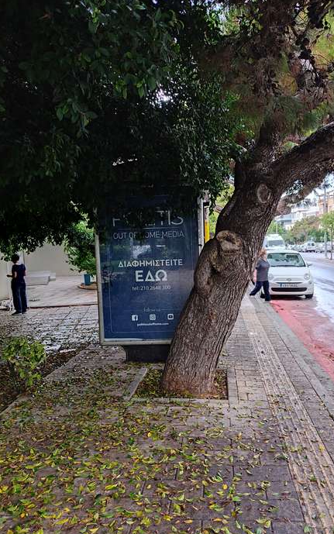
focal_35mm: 28
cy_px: 268
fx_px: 408
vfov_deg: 66.5
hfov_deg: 44.4
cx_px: 197
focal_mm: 4.74
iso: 537
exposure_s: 1/33
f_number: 1.79
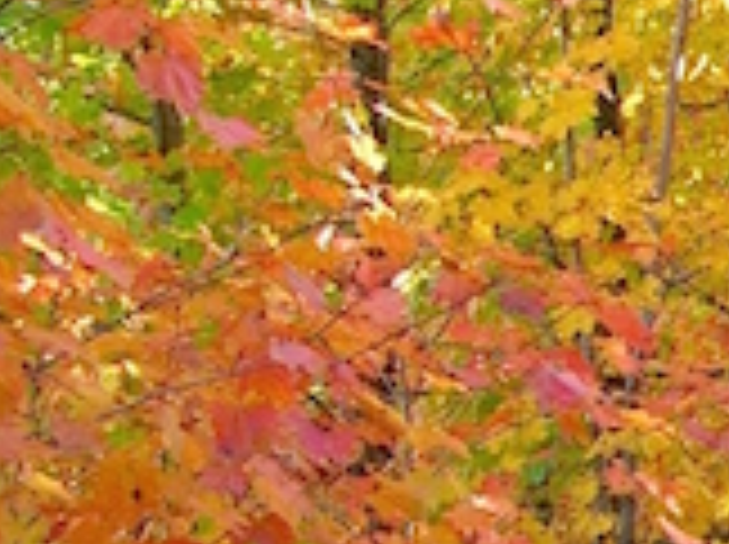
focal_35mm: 151
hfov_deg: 11.6
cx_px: 1508
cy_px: 611
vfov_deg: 9.7
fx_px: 3175
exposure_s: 1/42
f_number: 2.8
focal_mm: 5.8
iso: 50
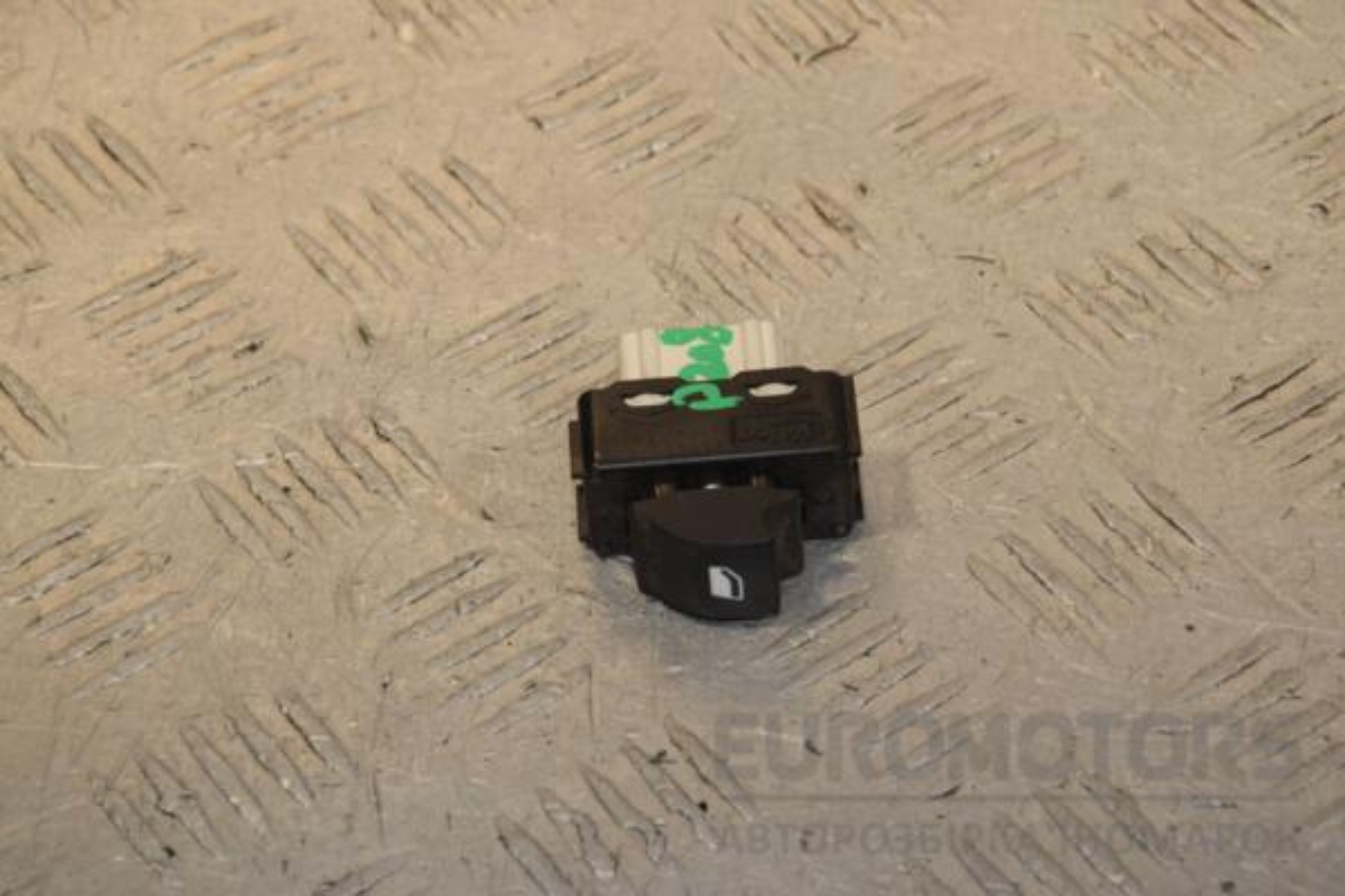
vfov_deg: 9.9
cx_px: 672
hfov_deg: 14.9
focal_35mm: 138
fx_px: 5155
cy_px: 448
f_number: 9
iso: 800
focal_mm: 92
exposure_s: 1/200
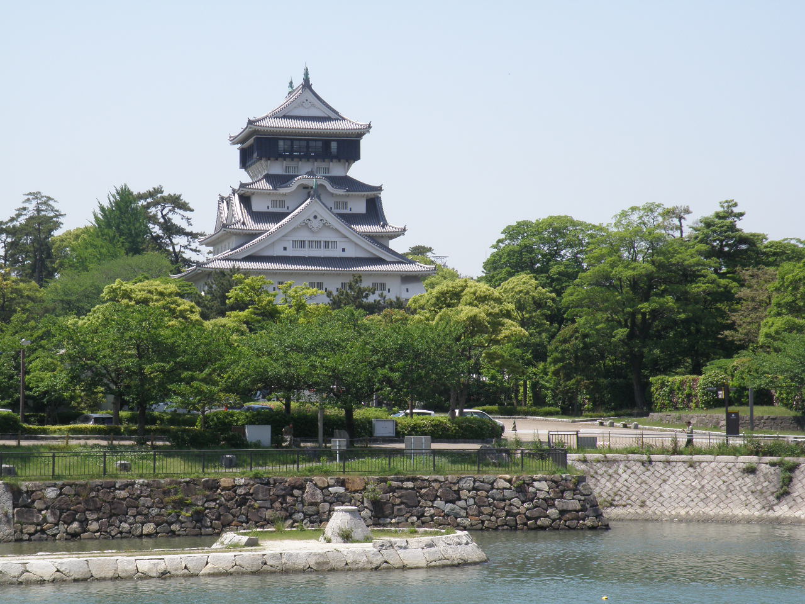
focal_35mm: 111
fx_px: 2581
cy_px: 302
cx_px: 402
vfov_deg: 13.3
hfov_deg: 17.7
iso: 100
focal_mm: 19.78
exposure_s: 1/320
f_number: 5.6
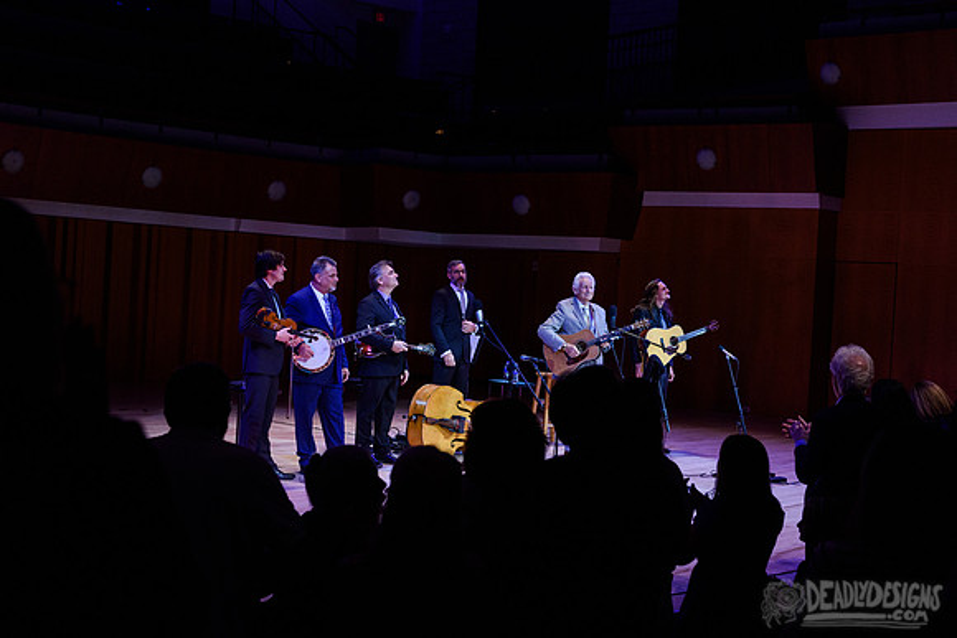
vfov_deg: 25.6
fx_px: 1405
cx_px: 509
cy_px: 319
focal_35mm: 53
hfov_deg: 37.6
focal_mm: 48
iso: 2500
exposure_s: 1/800
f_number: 5
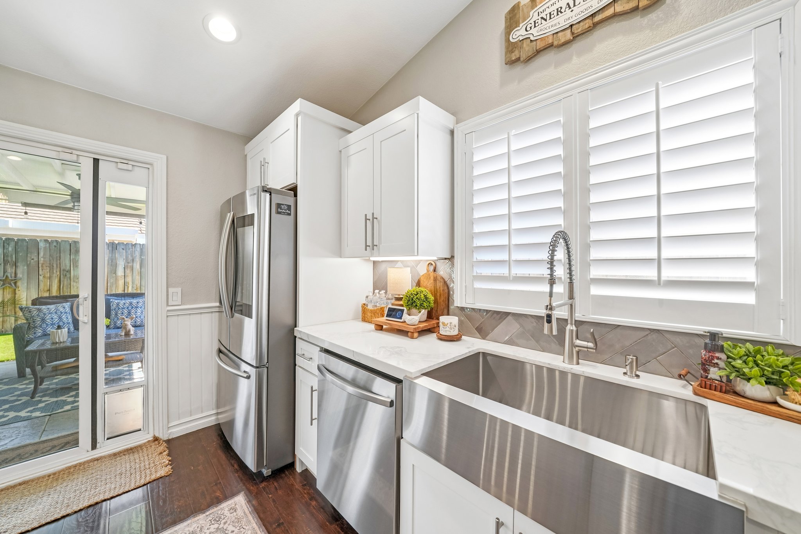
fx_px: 267
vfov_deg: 90.0
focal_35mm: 12
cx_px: 400
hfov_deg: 112.6
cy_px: 267
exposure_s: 1/30
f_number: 8
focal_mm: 12
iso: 200
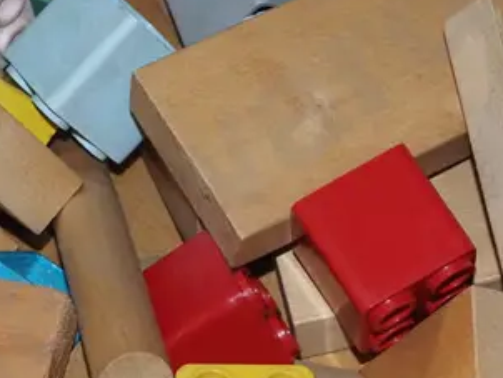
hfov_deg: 13.2
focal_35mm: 149
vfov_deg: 10.0
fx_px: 2167
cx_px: 237
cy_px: 162
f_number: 5.6
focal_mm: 22
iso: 2500
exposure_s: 1/60
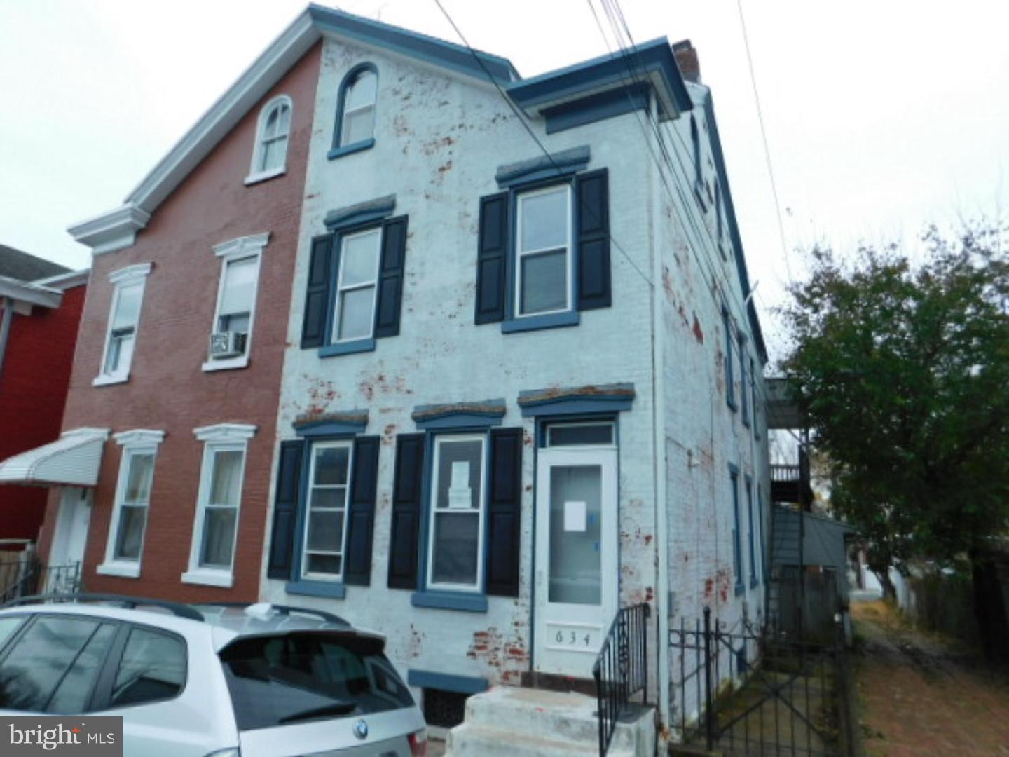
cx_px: 504
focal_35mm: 23
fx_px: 670
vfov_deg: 58.9
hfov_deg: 73.9
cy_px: 378
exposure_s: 1/50
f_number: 3
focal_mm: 4
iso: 125
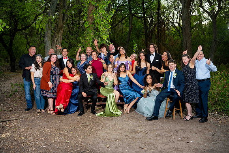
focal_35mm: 35
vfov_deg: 37.9
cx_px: 114
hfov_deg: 54.4
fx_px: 223
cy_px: 76
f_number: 3.2
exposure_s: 1/200
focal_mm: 35
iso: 160
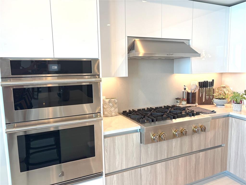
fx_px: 185
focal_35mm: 26
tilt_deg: -6.7
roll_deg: +2.4
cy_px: 92
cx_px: 123
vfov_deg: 53.1
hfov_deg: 67.3
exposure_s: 1/120
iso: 100
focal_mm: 5.96
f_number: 1.6
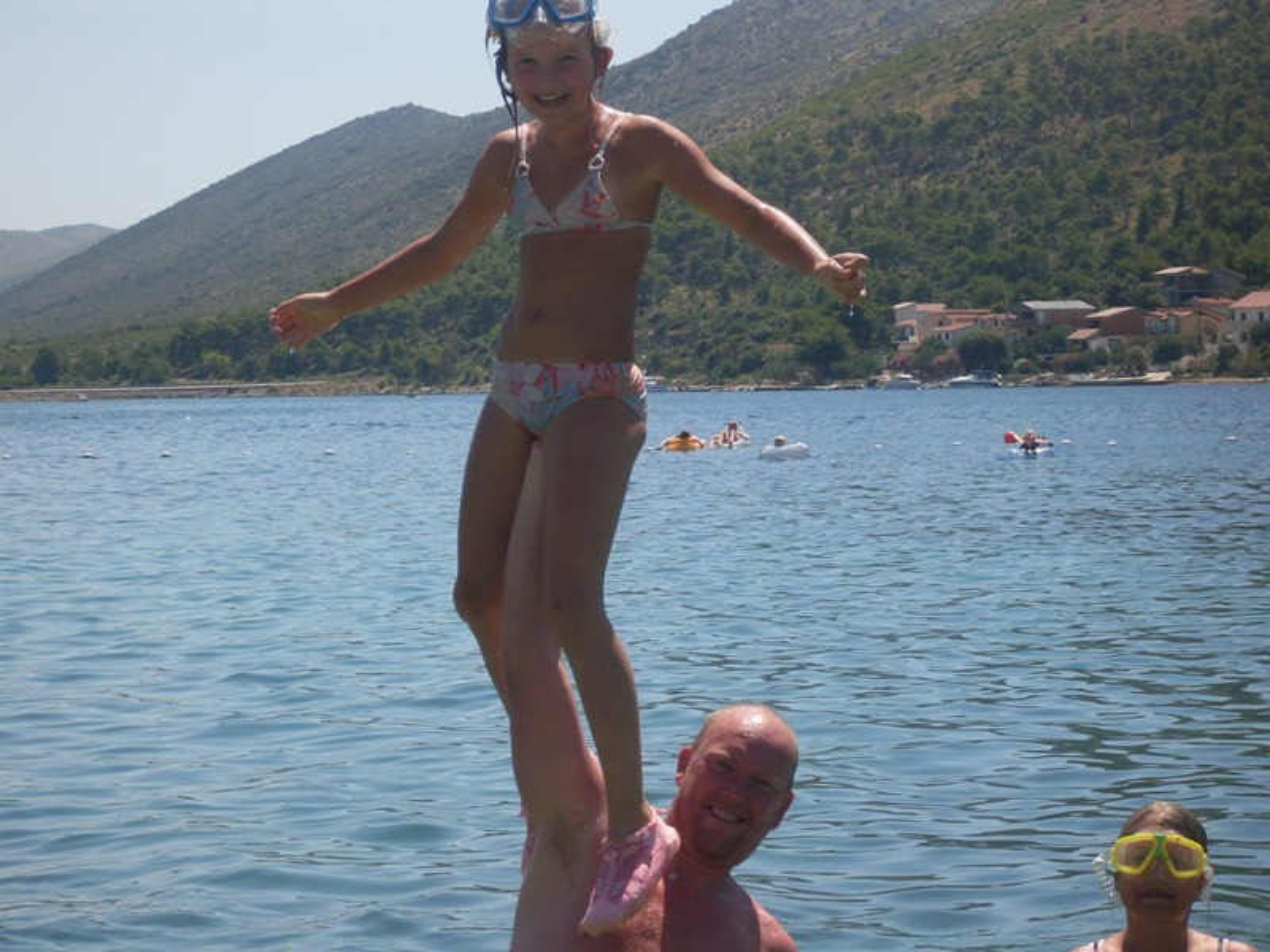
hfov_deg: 17.3
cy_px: 476
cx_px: 635
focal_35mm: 114
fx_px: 4182
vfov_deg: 13.0
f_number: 5.2
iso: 80
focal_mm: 18.9
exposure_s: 1/500
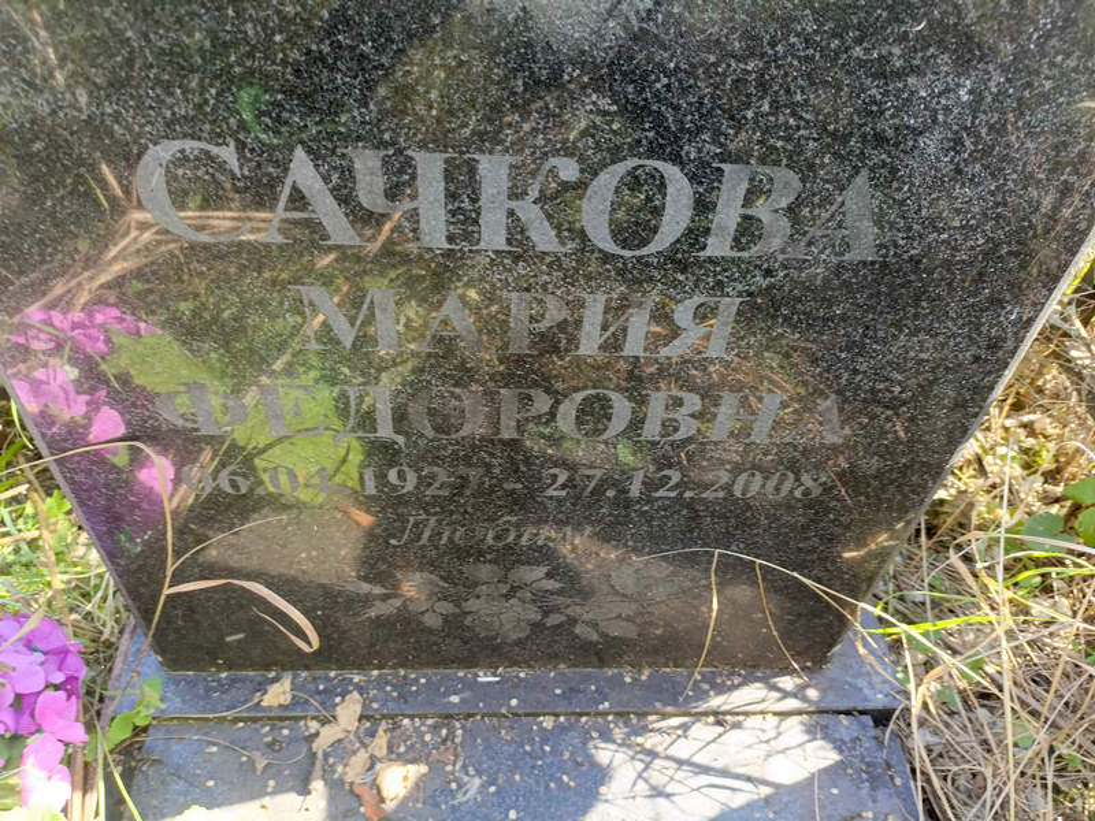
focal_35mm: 25
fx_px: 791
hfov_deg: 69.4
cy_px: 410
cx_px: 548
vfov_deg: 54.9
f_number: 1.69
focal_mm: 4.76
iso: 181
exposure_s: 1/60
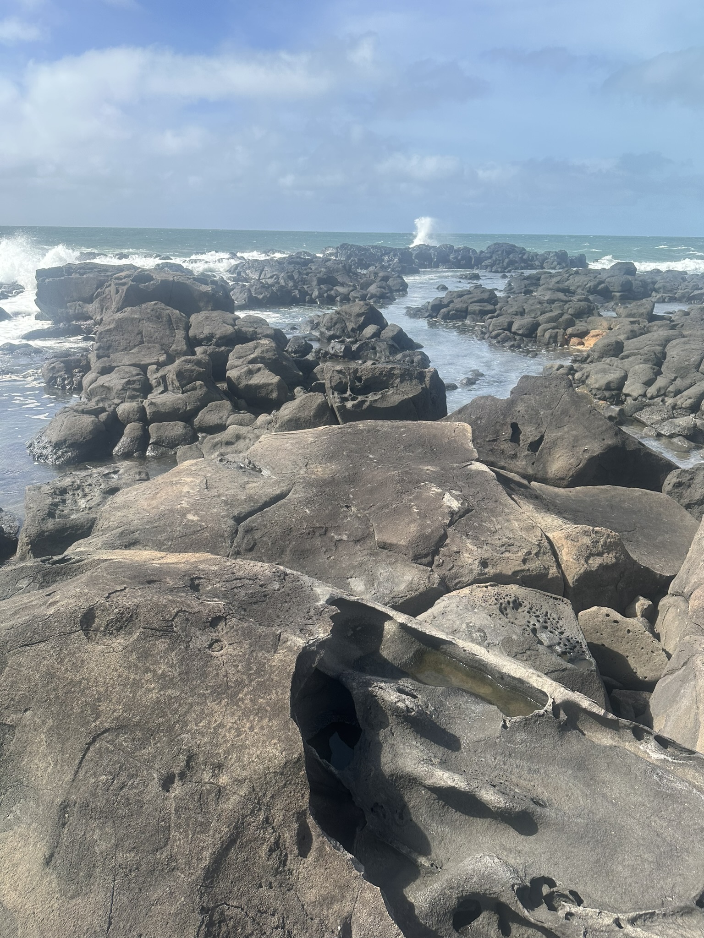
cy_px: 469
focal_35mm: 24
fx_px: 651
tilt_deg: -18.1
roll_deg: -3.4
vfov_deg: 71.6
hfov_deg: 56.8
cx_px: 352
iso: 80
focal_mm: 6.86
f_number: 1.78
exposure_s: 1/2732
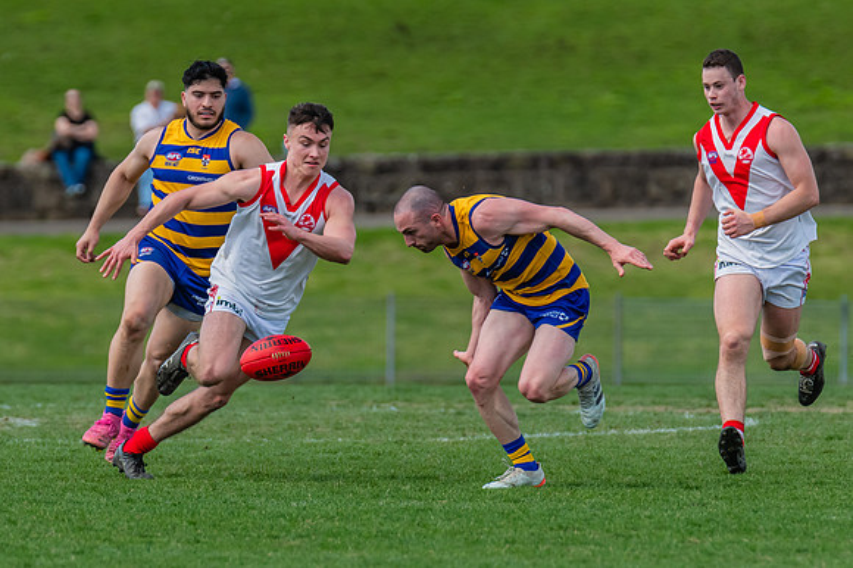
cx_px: 269
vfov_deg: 2.2
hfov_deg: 3.4
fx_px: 14517
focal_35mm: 613
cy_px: 378
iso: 800
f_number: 5
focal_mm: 360
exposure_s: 1/1600
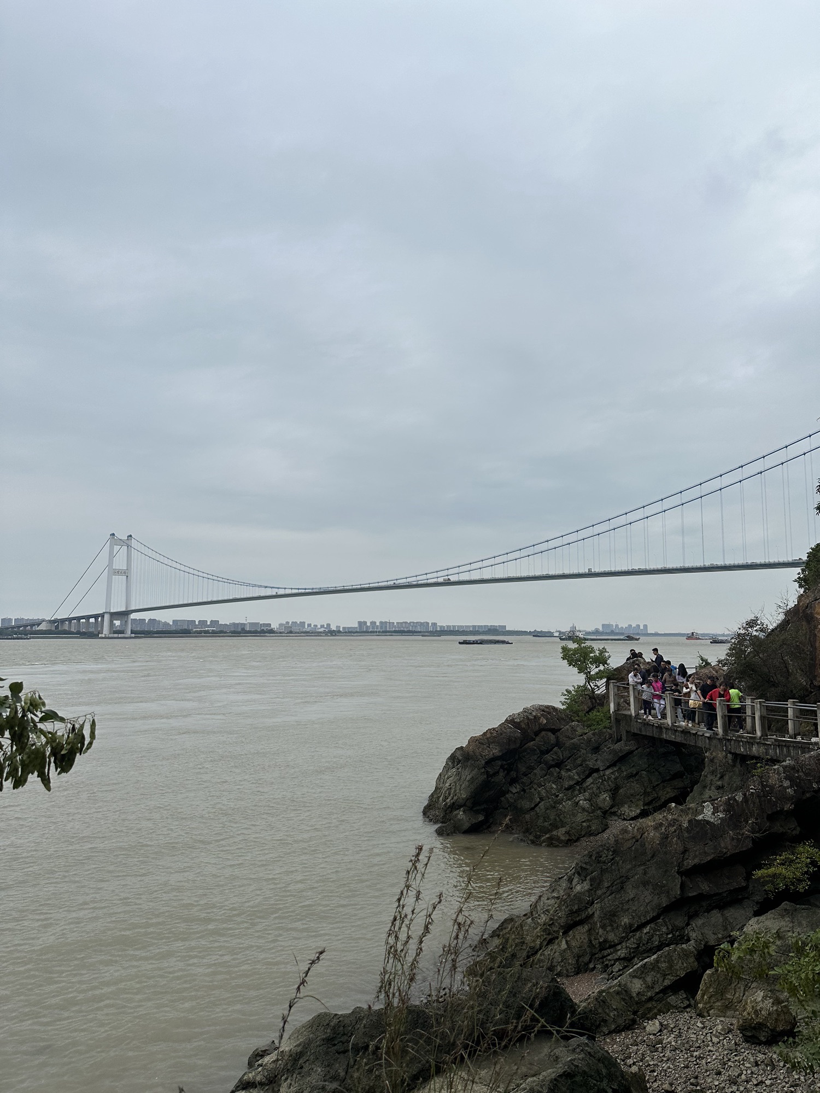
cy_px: 546
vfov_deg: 71.6
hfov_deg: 56.8
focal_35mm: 24
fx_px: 758
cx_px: 410
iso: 80
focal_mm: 6.86
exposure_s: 1/1845
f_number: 1.78
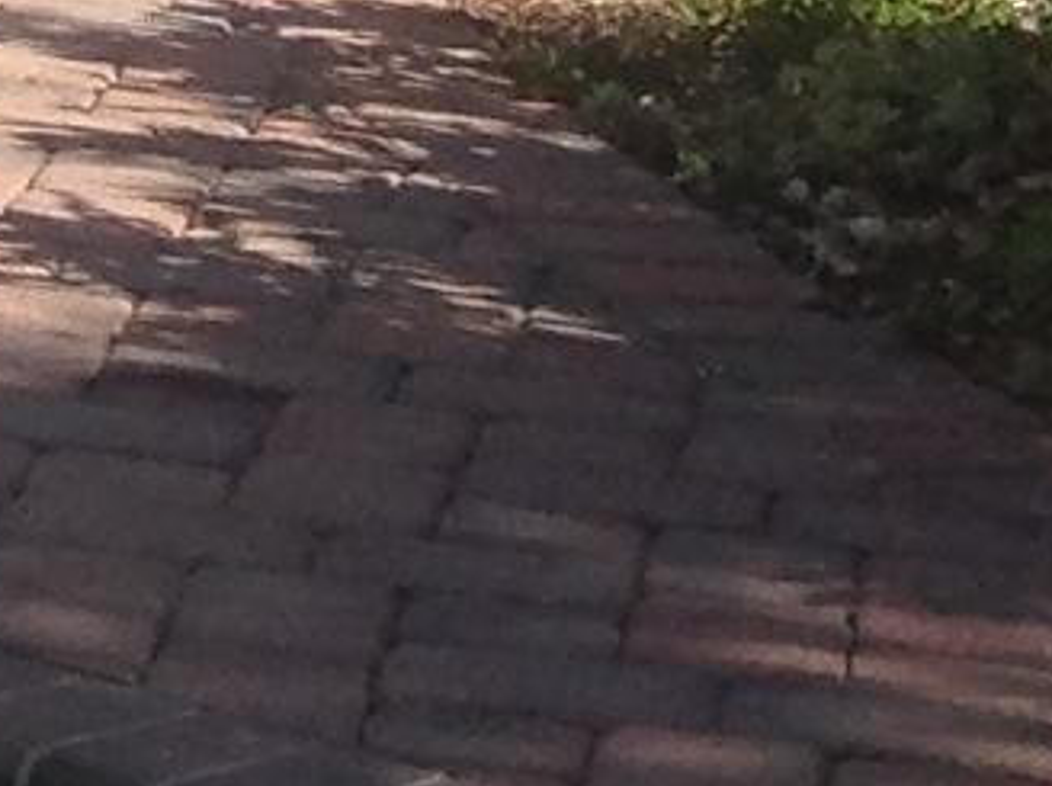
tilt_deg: +3.3
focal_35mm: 277
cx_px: -1742
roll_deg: +1.4
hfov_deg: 6.7
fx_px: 8406
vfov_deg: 5.0
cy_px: -1877
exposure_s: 1/1374
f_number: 2.4
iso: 50
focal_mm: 4.28
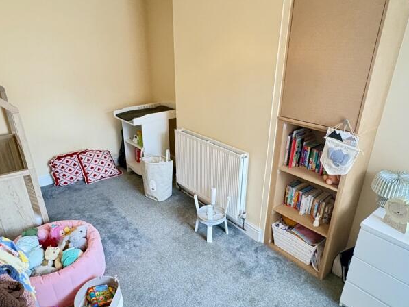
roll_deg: +1.0
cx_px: 195
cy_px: 163
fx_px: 284
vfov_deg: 56.8
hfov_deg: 71.5
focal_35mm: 24
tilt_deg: -23.4
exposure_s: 1/57
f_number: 2.2
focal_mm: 2.22
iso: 800
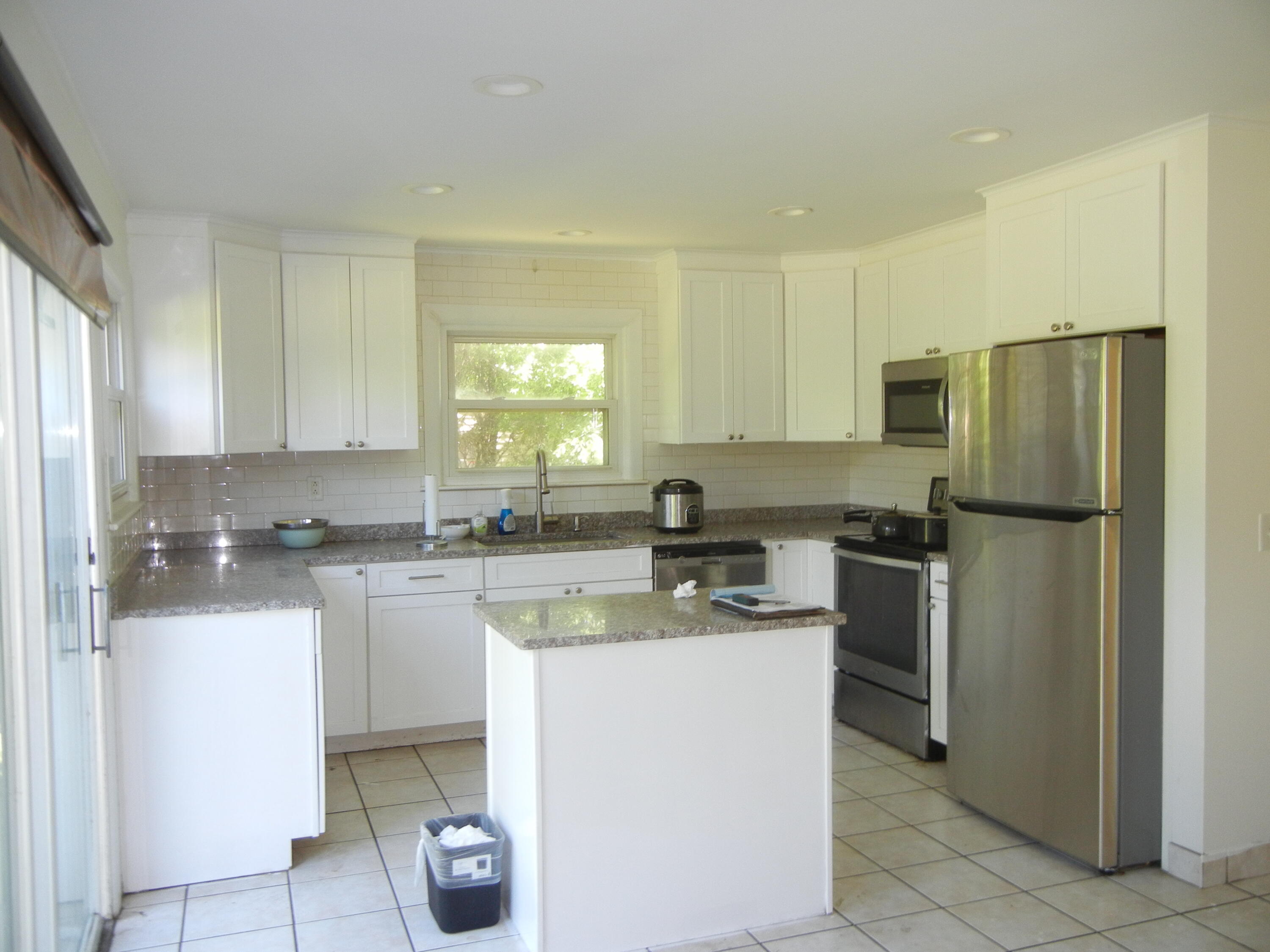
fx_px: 1101
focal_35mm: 30
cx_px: 635
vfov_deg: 46.8
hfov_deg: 60.0
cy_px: 476
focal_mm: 5.4
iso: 200
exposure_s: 1/30
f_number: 3.5
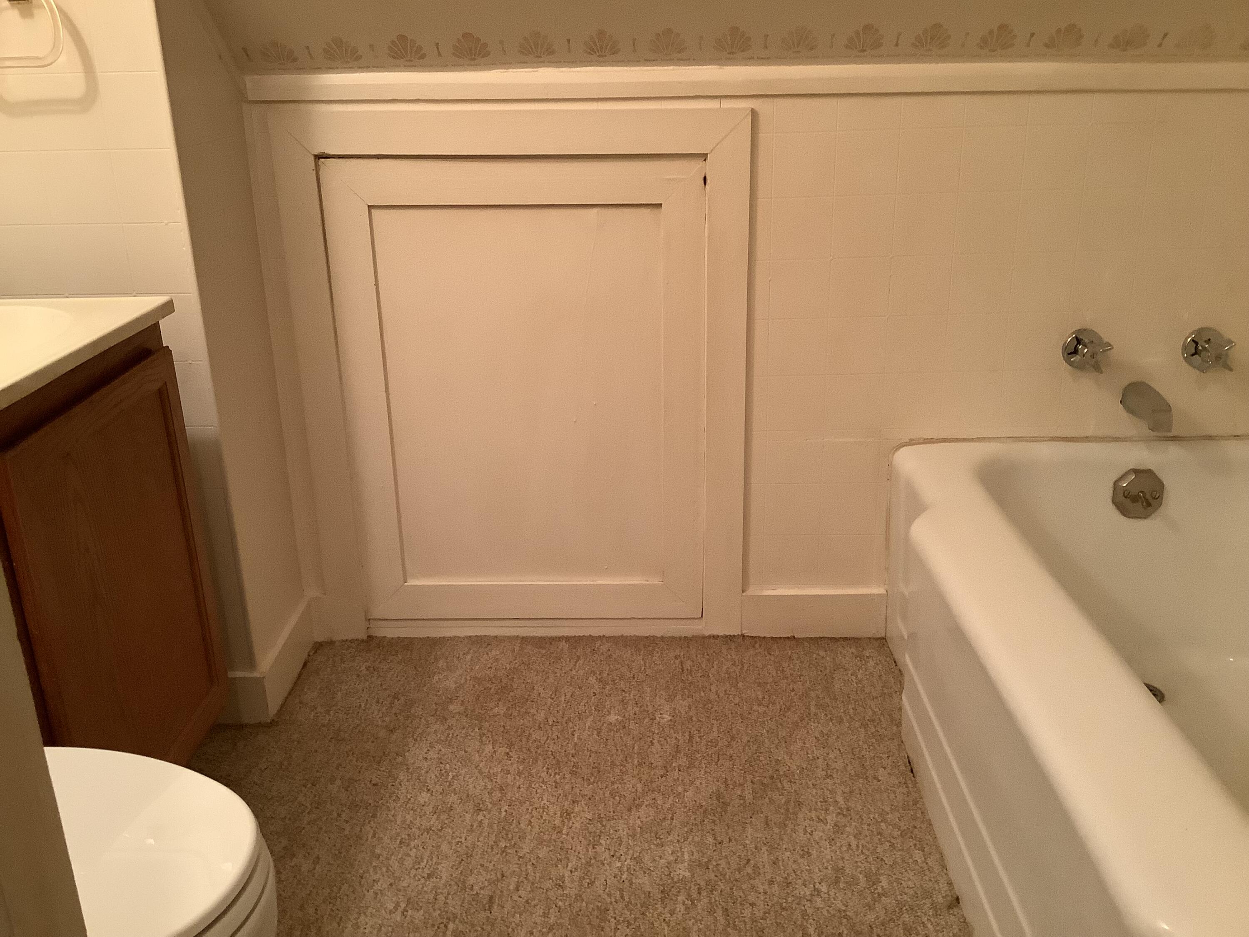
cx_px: 624
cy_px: 468
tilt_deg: -20.5
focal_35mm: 31
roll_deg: +0.0
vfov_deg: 45.4
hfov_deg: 58.4
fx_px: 1119
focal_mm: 3.3
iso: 320
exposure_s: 1/40
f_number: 2.4
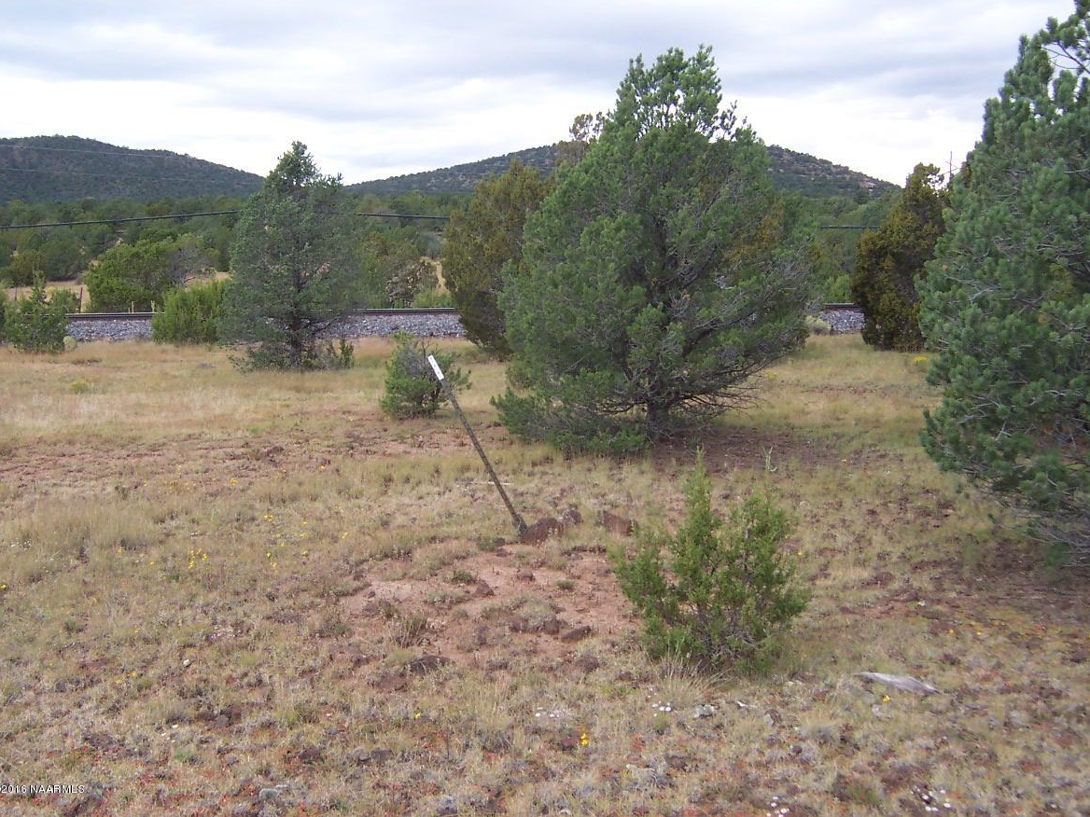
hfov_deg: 50.1
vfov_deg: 38.7
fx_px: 1165
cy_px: 399
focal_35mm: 37
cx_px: 547
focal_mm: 5.6
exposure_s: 1/180
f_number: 3.4
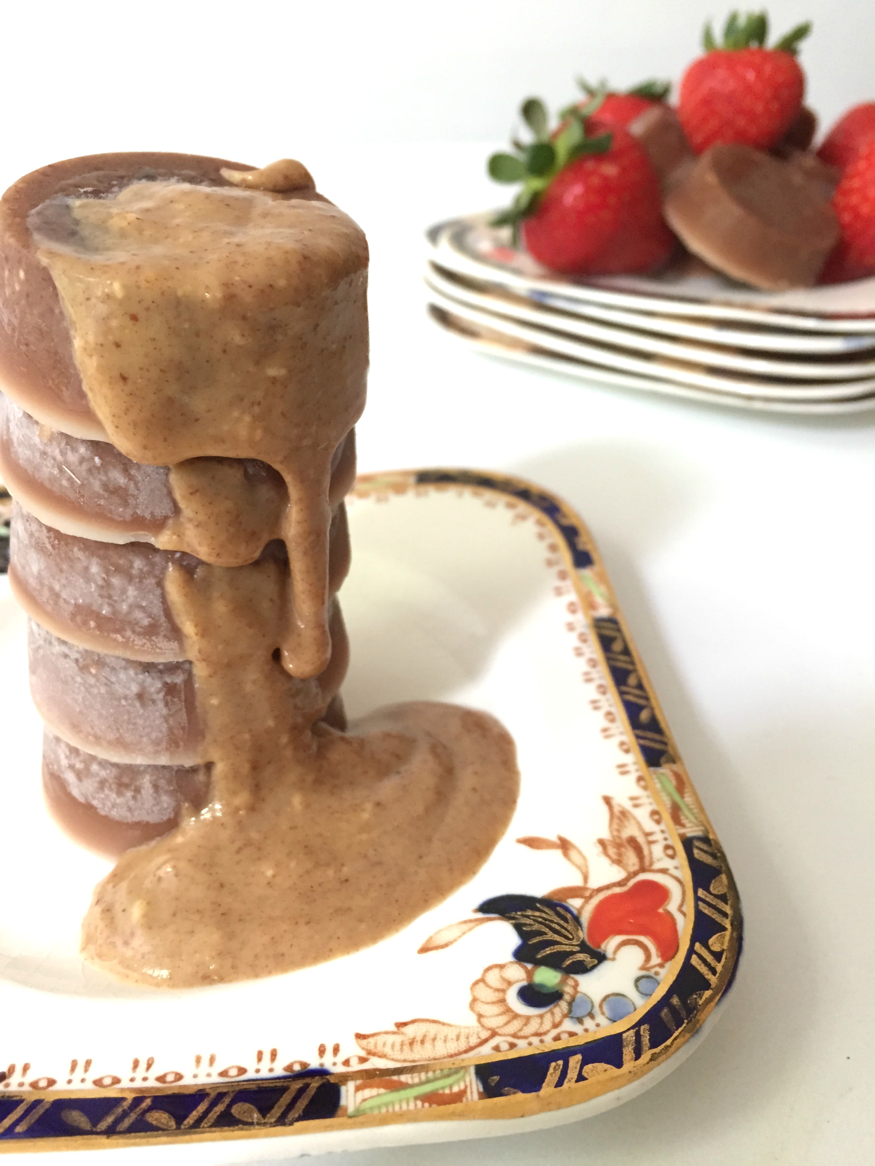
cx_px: 438
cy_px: 583
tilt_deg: -33.2
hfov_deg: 48.2
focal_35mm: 29
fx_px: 977
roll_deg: -1.1
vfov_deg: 61.7
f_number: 2.2
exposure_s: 1/17
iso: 250
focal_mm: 4.15
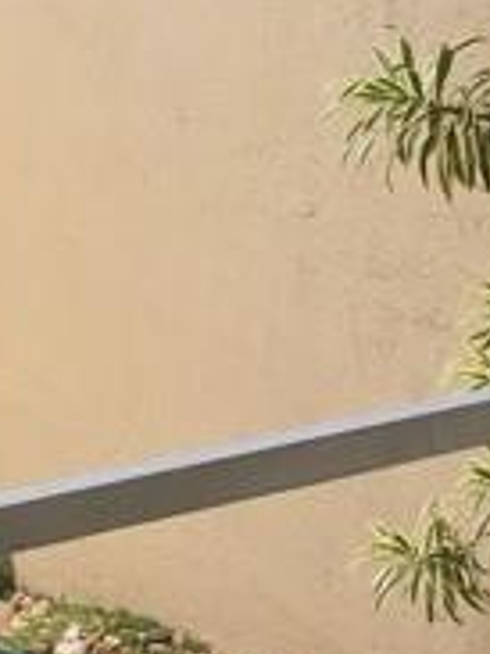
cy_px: 365
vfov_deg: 12.2
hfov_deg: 9.1
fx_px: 3061
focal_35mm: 162
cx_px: 29
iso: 25
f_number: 2.2
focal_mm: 4.15
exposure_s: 1/257
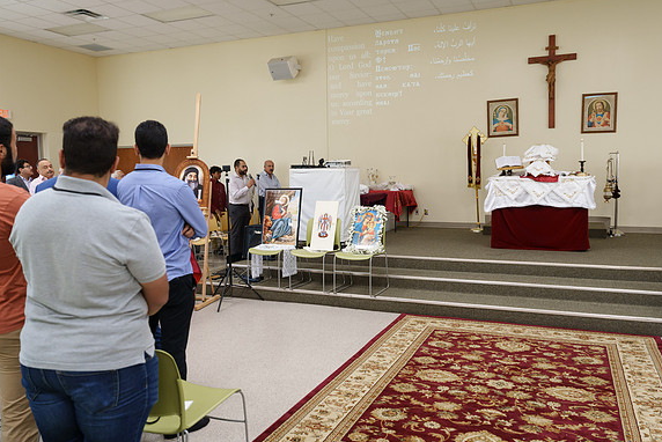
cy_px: 223
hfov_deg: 65.3
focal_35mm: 28
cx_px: 364
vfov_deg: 46.5
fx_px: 515
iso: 800
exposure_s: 1/100
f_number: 4
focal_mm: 24
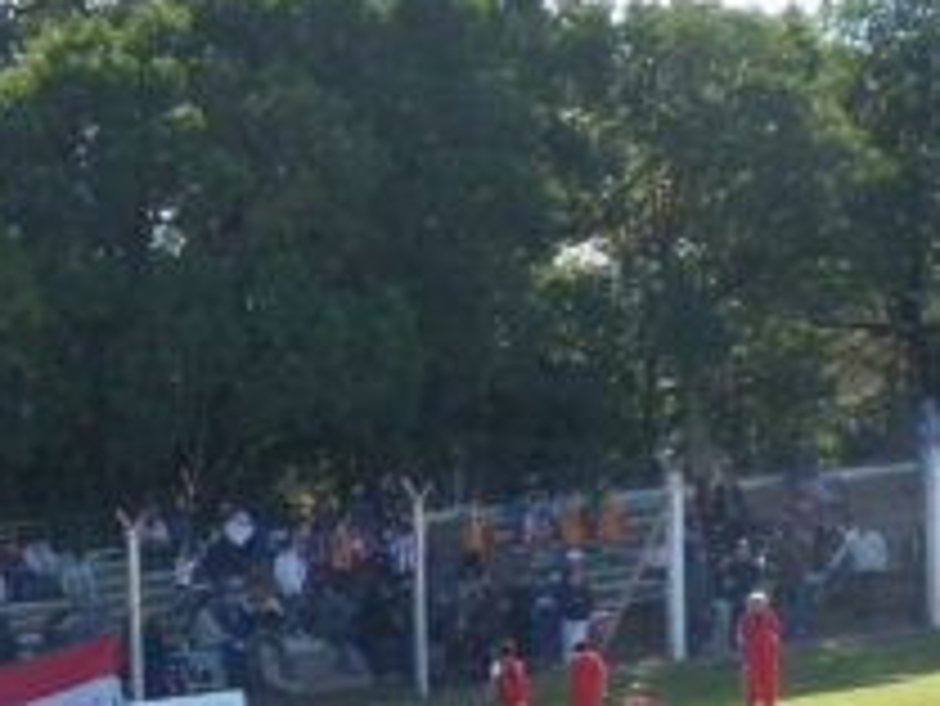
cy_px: 1138
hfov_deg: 14.3
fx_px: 3396
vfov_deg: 11.3
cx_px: -621
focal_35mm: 125
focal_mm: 6.2
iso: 125
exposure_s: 1/500
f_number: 3
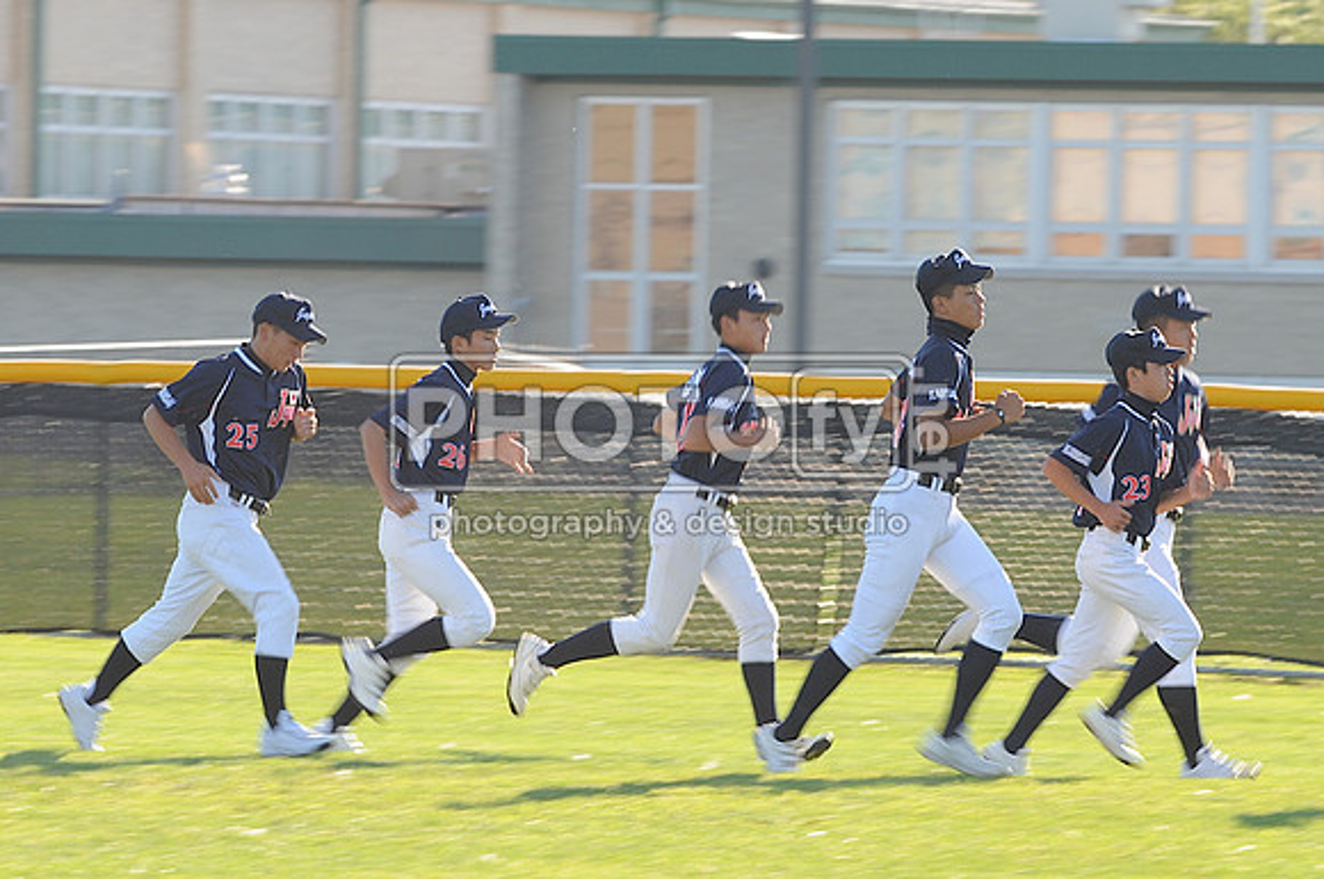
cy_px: 440
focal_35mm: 450
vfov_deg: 3.0
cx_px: 662
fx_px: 16527
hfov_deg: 4.6
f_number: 11
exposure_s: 1/80
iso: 200
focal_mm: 300
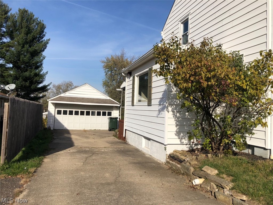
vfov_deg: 49.7
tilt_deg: +1.6
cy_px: 102
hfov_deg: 63.4
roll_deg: -0.7
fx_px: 221
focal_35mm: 28
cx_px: 136
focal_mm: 3.99
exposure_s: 1/3205
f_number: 1.8
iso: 20
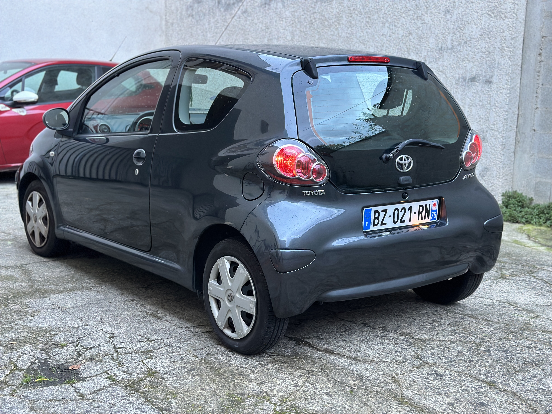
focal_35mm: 48
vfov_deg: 30.3
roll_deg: -0.8
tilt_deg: -8.2
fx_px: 765
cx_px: 276
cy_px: 207
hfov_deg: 39.7
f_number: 1.78
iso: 400
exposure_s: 1/60
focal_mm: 6.86
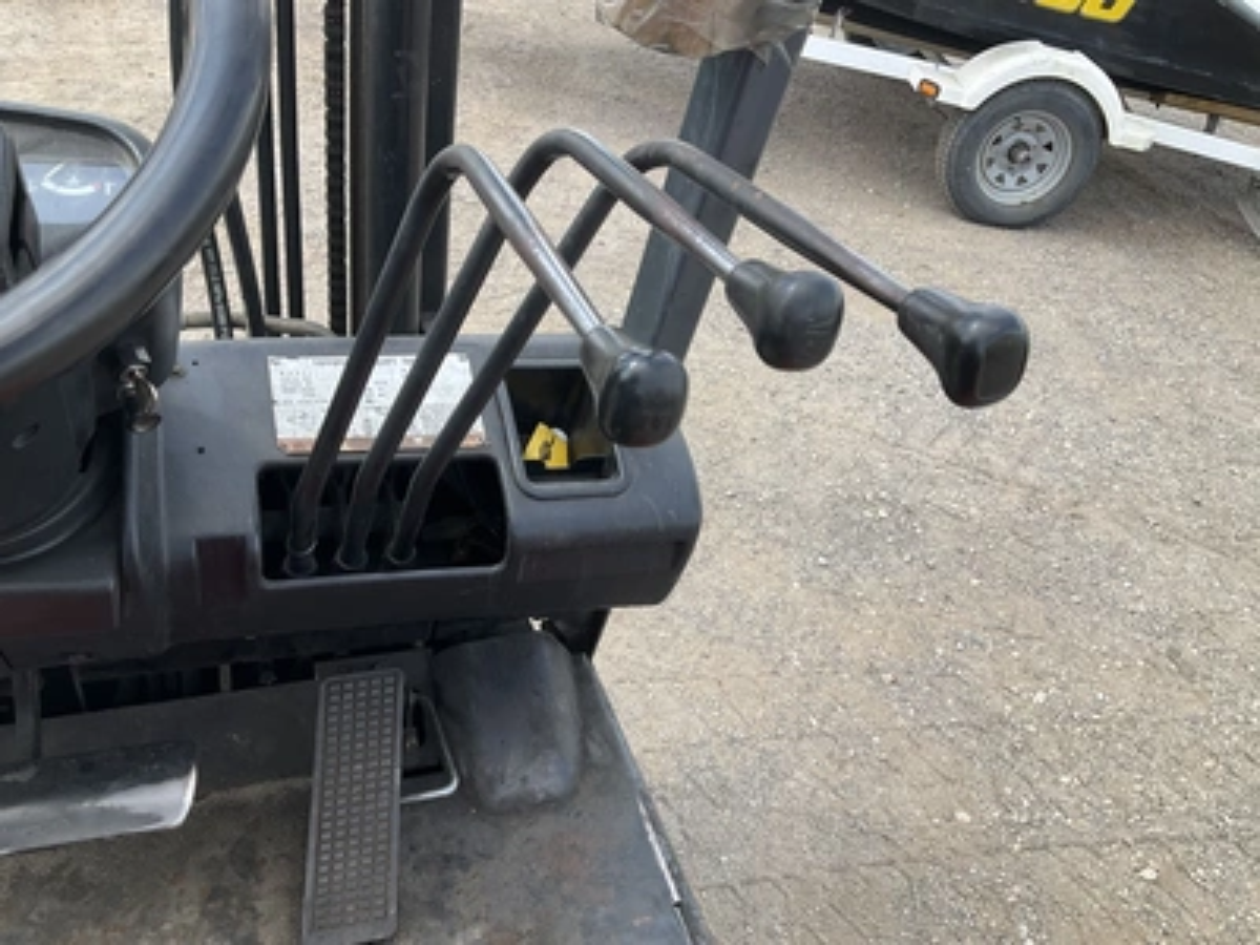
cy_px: 472
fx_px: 1056
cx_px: 630
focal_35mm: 29
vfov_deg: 48.2
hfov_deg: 61.7
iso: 25
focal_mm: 3
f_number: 1.8
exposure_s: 1/446
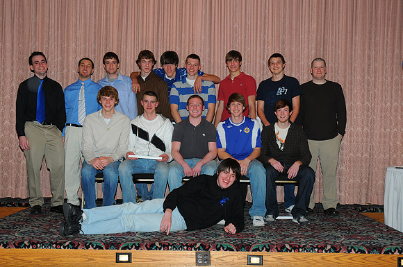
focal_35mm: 52
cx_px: 202
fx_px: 587
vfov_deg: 25.7
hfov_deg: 37.9
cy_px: 134
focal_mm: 35
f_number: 6.3
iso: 200
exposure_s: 1/60
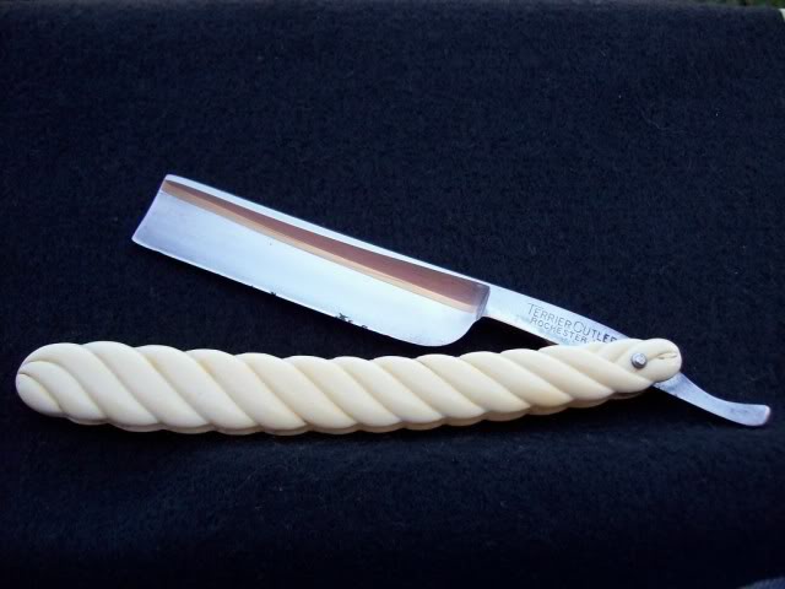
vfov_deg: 39.7
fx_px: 816
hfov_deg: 51.4
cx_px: 392
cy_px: 294
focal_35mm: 36
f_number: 2.7
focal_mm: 6
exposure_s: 1/255
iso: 80
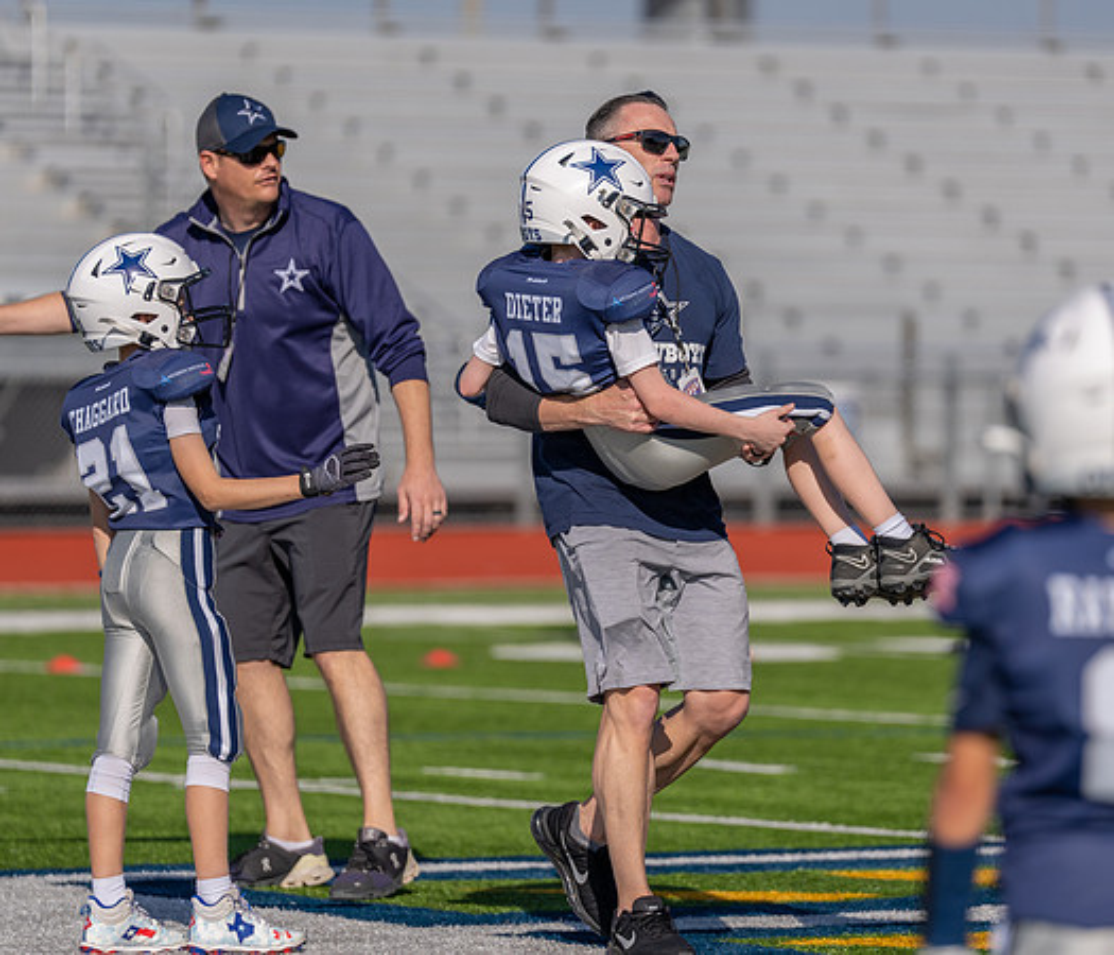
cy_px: 431
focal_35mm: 261
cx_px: 653
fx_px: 8864
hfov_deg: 7.2
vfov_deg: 6.2
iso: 160
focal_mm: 200
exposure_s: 1/4000
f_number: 3.2
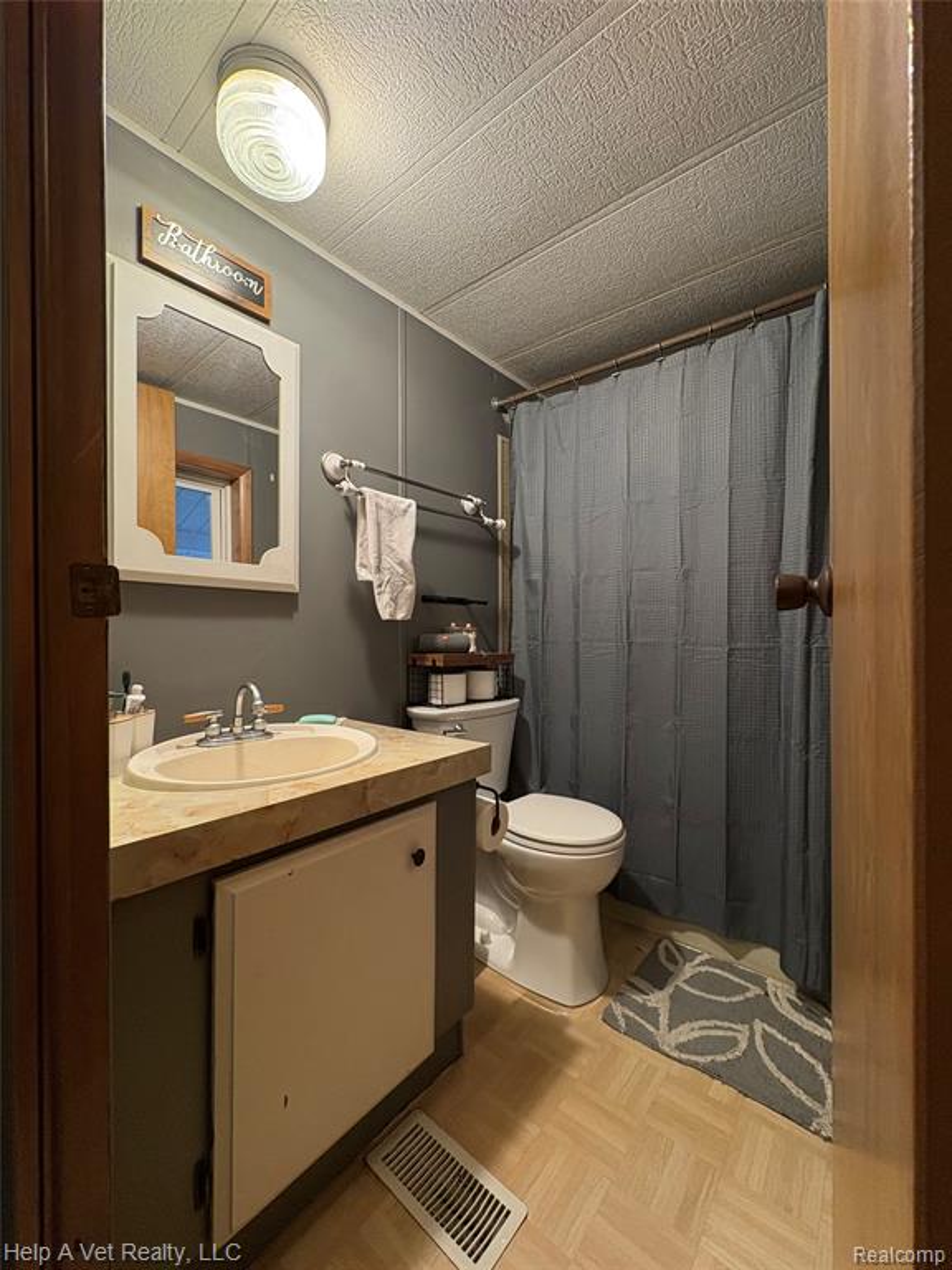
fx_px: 513
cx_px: 476
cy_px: 635
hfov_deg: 85.7
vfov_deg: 102.1
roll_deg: -0.6
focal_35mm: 14
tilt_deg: -0.4
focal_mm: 2.22
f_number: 2.2
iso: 250
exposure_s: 1/60
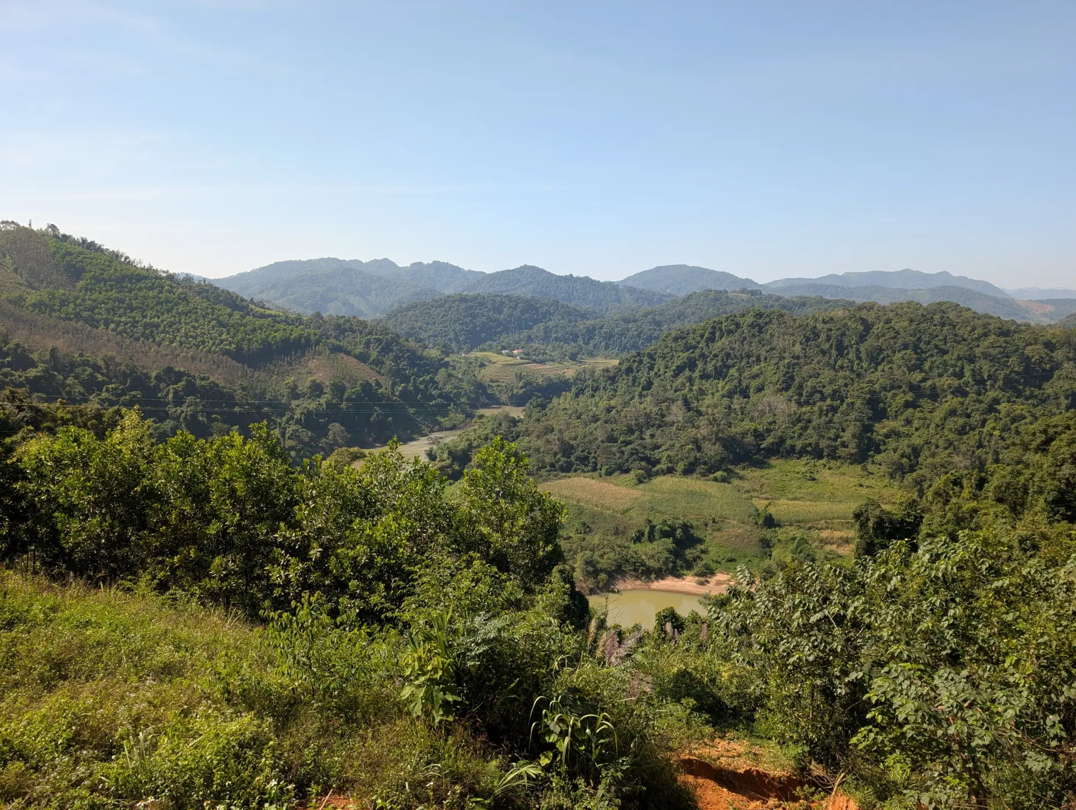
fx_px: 747
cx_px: 538
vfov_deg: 56.9
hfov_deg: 71.5
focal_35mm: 24
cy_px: 405
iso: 22
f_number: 1.68
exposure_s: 1/752
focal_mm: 6.9
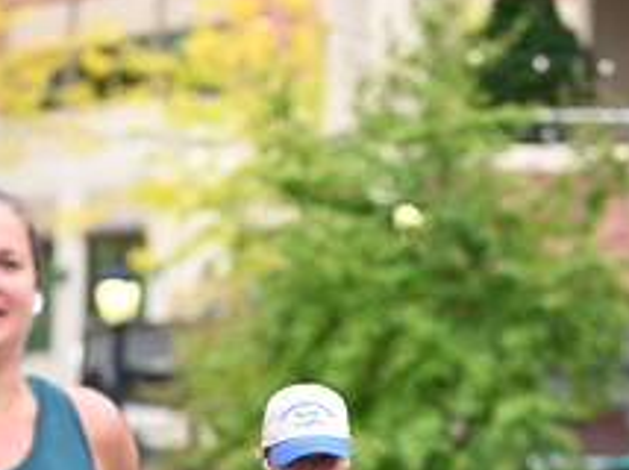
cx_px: 478
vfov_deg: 5.0
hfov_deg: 6.7
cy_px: 420
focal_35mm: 297
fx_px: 5391
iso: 640
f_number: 2.8
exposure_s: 1/1600
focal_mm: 120
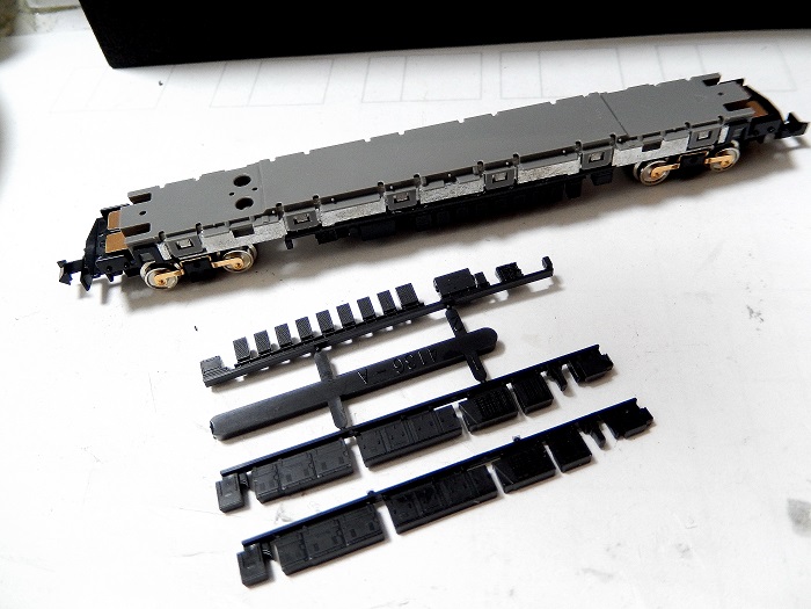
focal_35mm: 32
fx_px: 750
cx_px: 406
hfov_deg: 56.8
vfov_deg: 44.2
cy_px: 304
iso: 400
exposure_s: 1/8
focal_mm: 5.7
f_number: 3.8
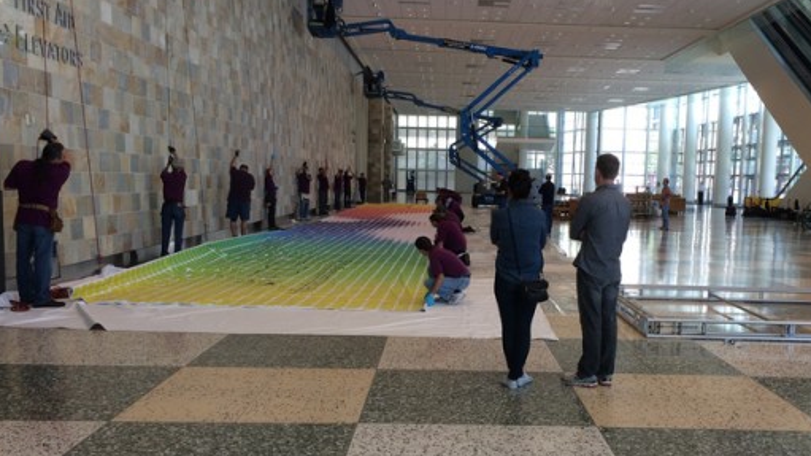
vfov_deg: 29.6
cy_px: 277
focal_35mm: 40
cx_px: 483
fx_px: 860
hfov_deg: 50.2
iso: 40
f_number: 2.2
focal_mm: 4.12
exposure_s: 1/60
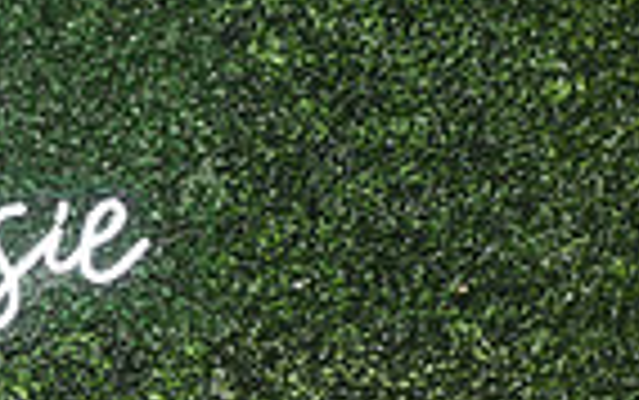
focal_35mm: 133
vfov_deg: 9.1
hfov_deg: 14.6
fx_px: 2318
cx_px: -310
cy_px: 856
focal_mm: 32
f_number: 6.3
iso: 500
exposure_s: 1/60
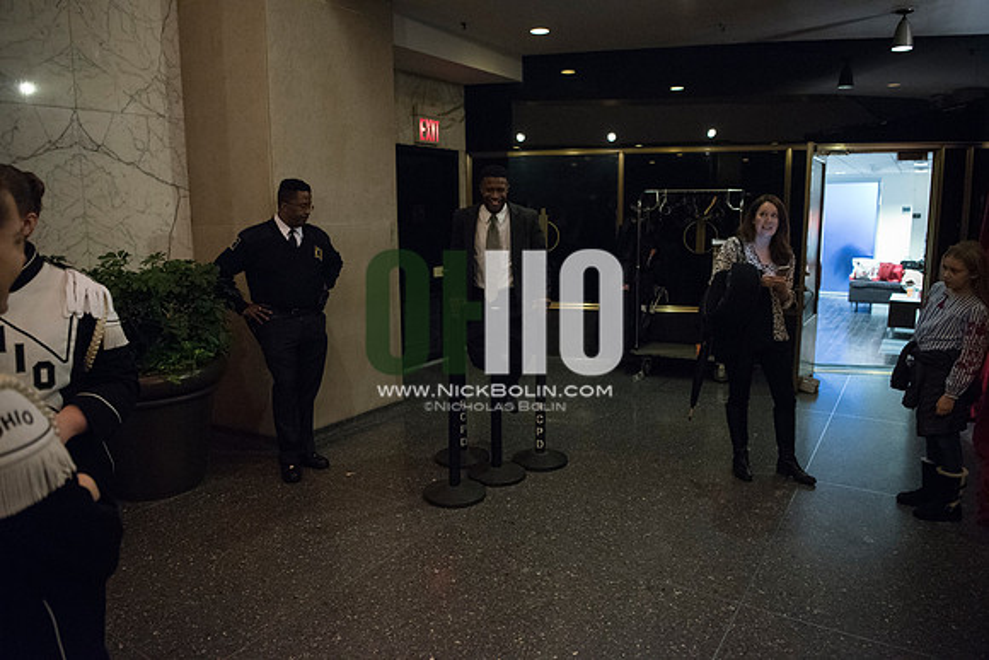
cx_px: 494
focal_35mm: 24
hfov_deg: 73.7
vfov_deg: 53.2
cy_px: 330
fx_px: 659
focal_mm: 24
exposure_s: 1/320
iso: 10000
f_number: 2.8
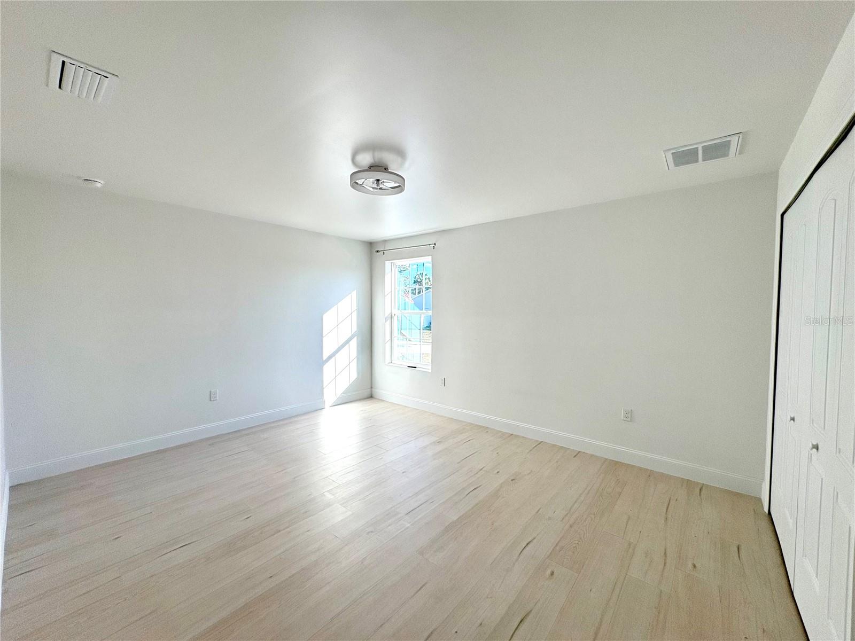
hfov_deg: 102.1
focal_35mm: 14
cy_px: 320
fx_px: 346
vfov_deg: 85.7
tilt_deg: -1.8
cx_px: 428
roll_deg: -0.1
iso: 64
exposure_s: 1/515
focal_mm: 2.22
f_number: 2.2
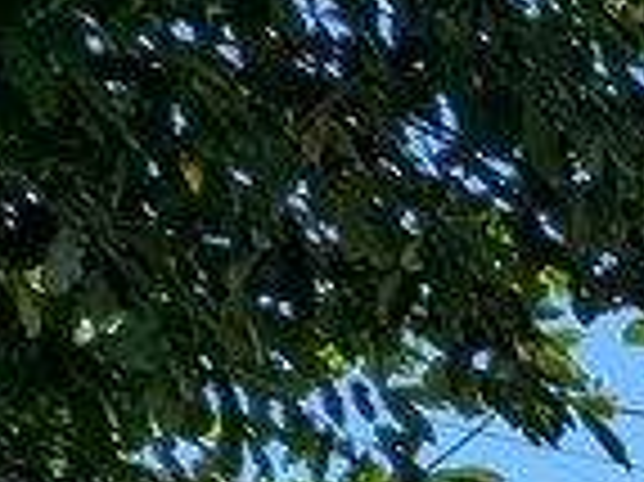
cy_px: 1392
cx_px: 1997
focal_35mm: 93
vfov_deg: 11.1
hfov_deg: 11.1
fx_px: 1729
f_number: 2.2
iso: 43
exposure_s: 1/1198
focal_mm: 1.95
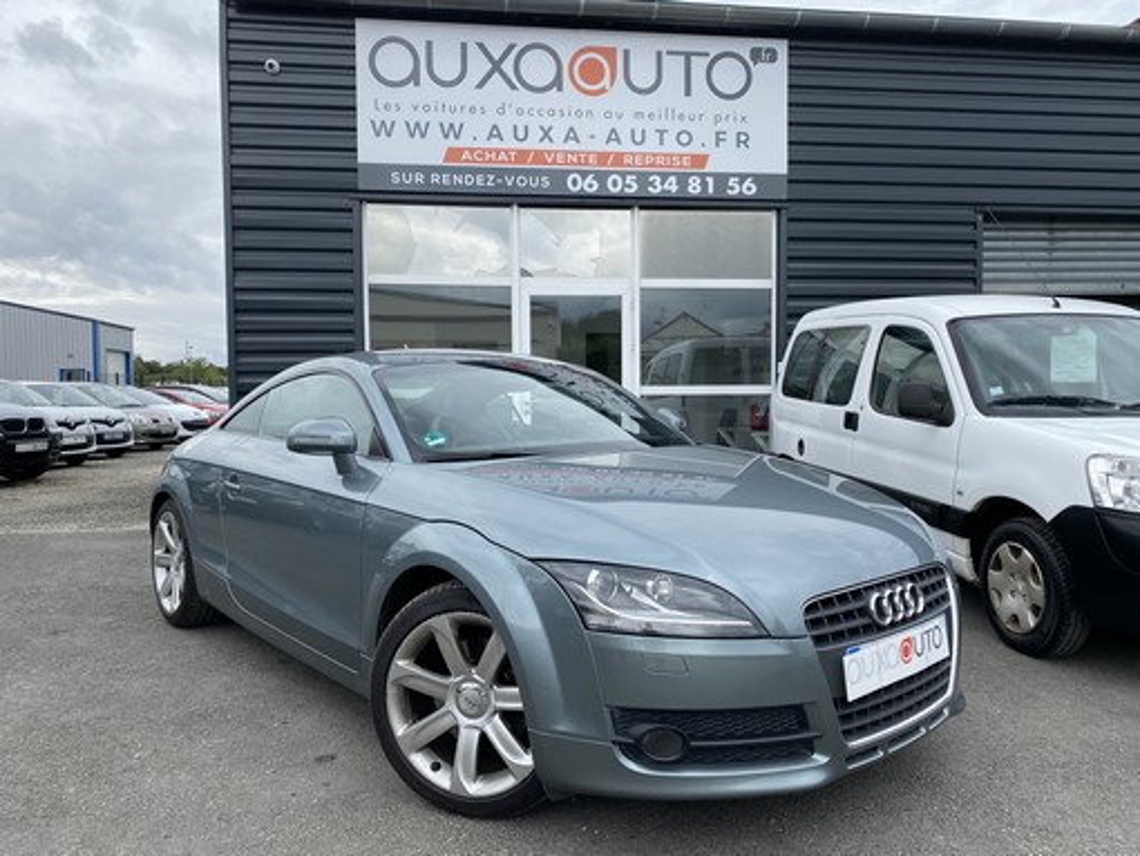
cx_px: 570
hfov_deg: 67.3
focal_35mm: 26
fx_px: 857
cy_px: 428
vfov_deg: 53.1
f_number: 1.8
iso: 32
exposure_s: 1/1927
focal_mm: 4.25
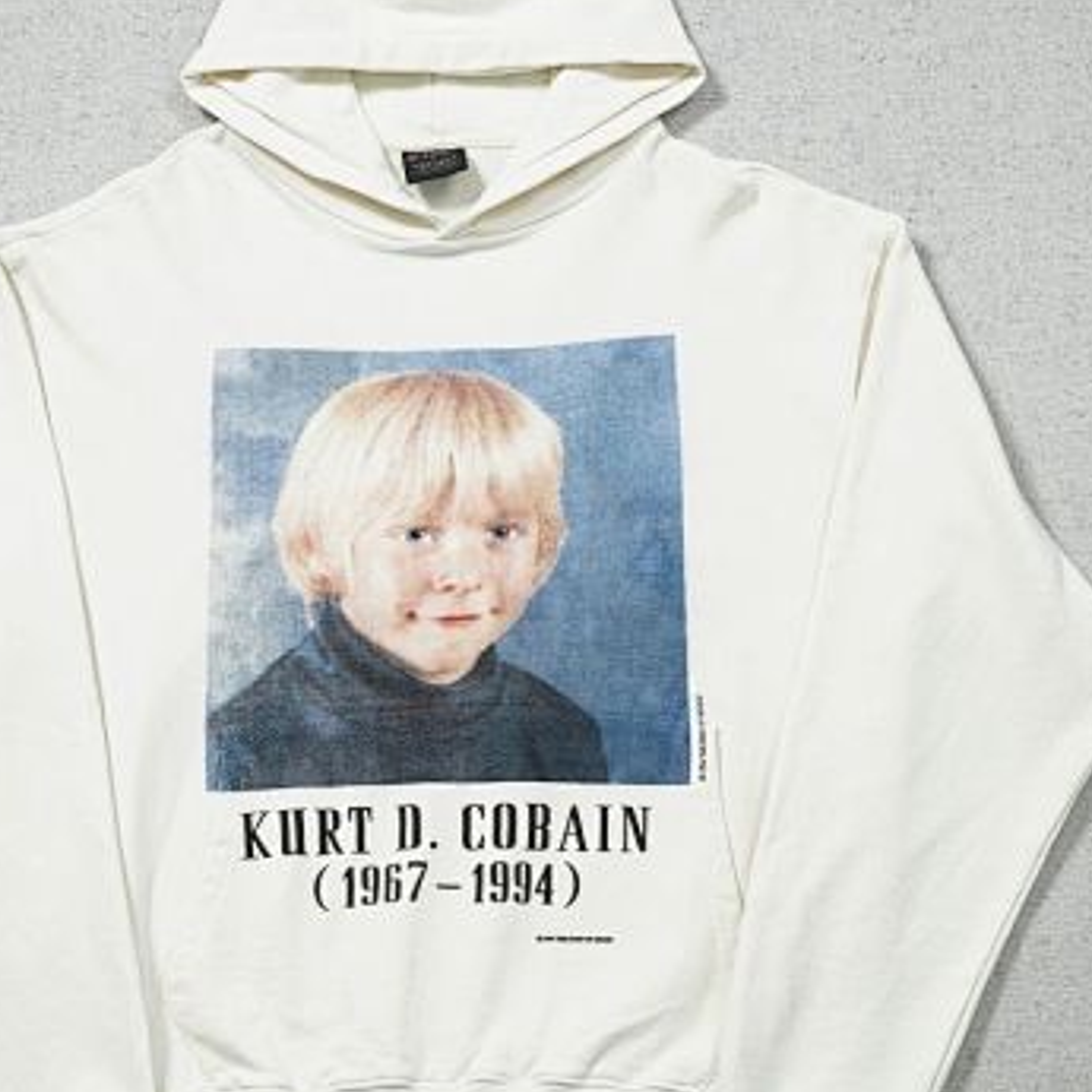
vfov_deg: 25.0
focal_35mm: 69
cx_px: 456
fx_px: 2463
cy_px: 552
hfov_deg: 25.0
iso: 1600
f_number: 10
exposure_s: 1/100
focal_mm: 35
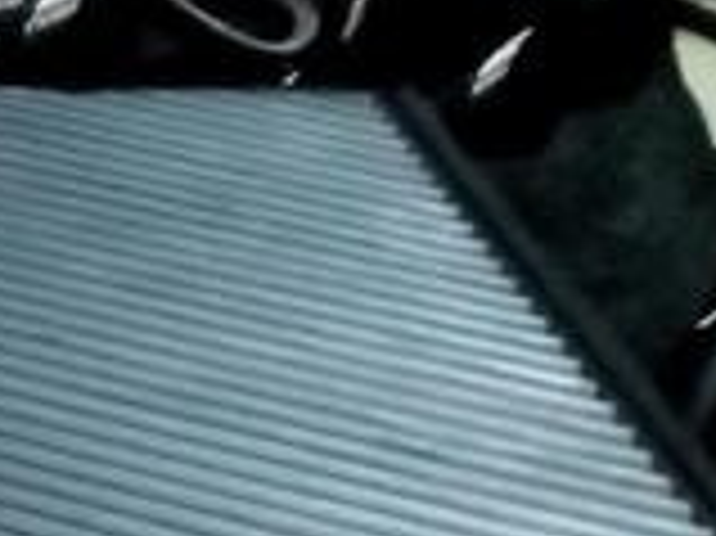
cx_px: -464
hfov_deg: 15.6
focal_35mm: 113
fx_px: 2336
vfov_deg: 11.8
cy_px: 1045
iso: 2570
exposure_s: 1/25
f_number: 2.2
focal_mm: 3.46
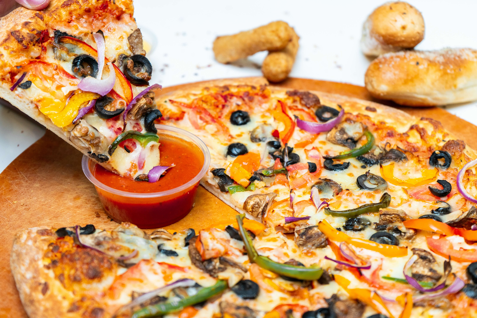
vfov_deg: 20.3
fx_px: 888
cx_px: 238
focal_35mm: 67
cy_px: 159
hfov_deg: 30.1
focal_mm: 67
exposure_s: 1/80
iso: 1000
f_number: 5.6
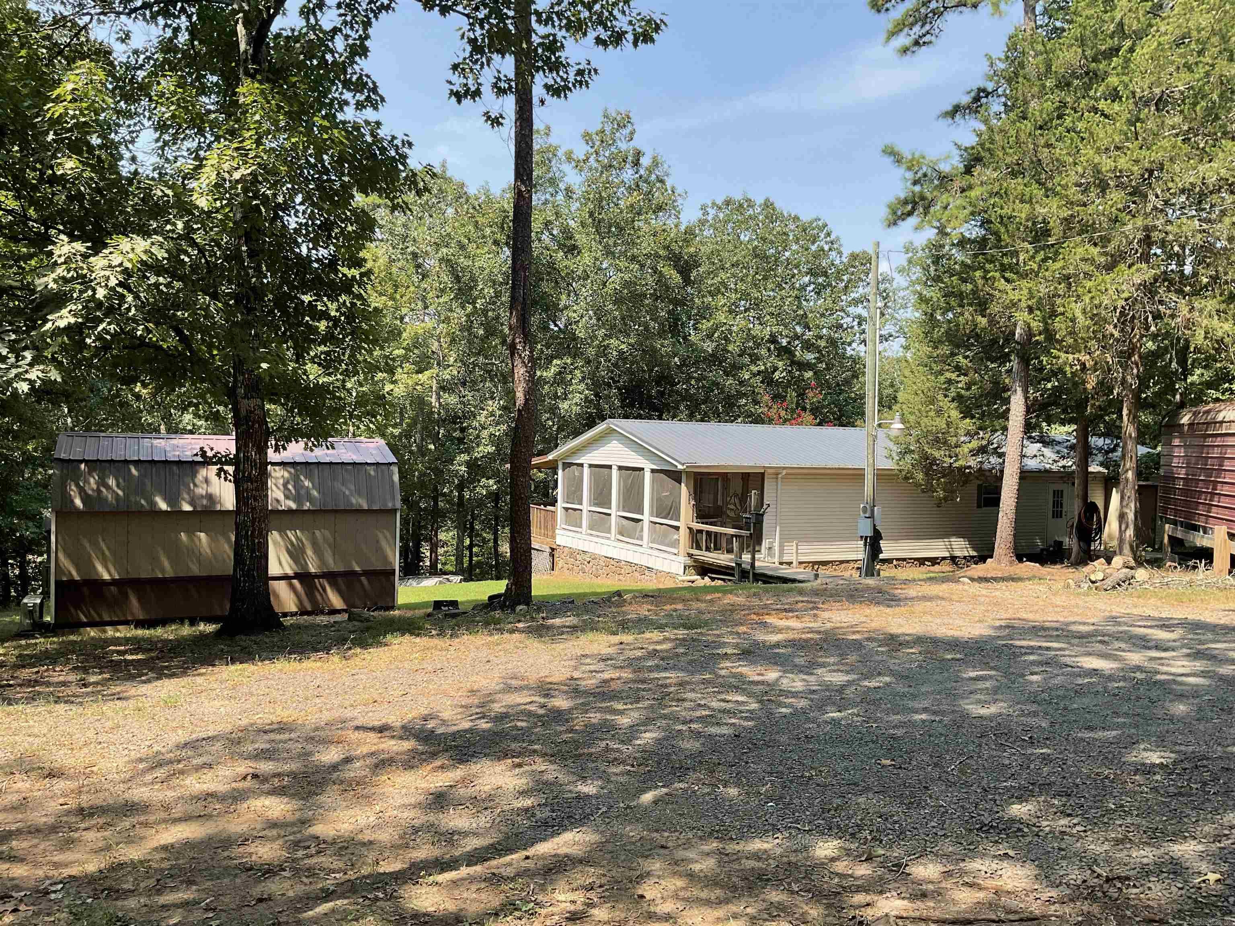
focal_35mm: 29
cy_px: 463
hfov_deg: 61.7
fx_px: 1035
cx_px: 618
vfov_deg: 48.2
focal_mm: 3
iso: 16
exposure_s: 1/635
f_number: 1.8
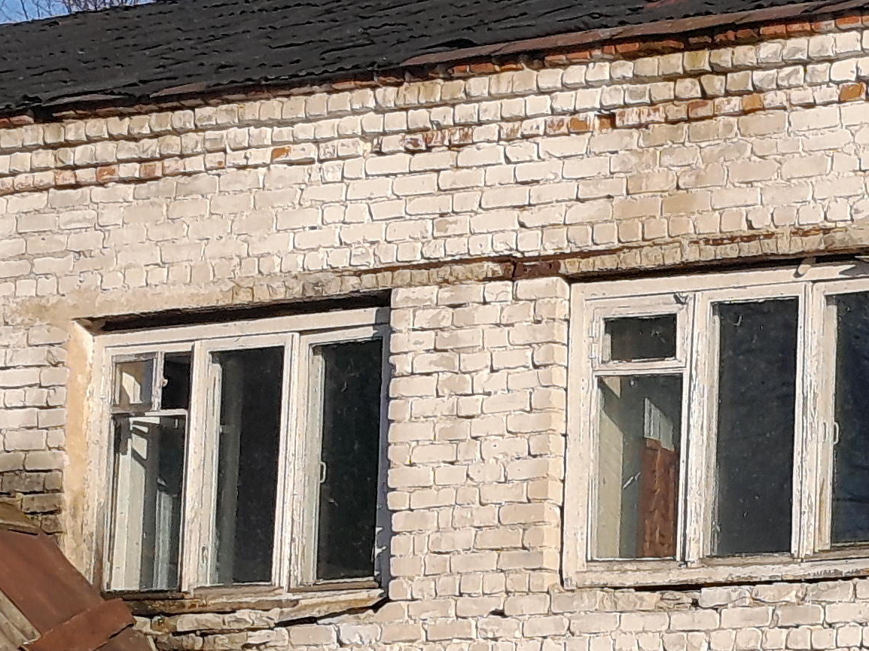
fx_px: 4794
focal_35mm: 191
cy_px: 546
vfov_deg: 7.8
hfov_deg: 10.3
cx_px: 752
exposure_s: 1/498
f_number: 1.8
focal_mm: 4
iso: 20
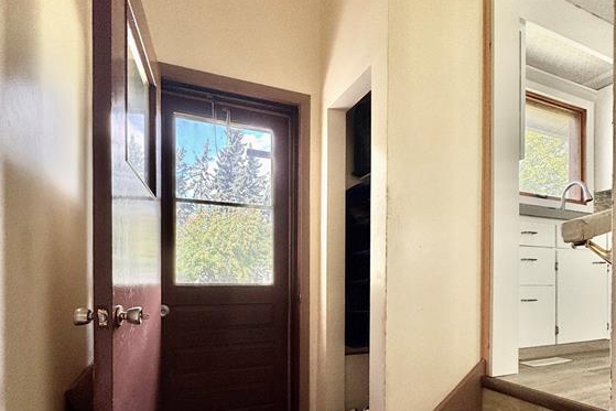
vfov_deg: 60.0
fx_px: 342
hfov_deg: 83.9
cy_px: 285
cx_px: 300
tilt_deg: +1.0
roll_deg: +0.0
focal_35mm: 20
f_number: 2.2
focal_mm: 2.22
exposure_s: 1/99
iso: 80
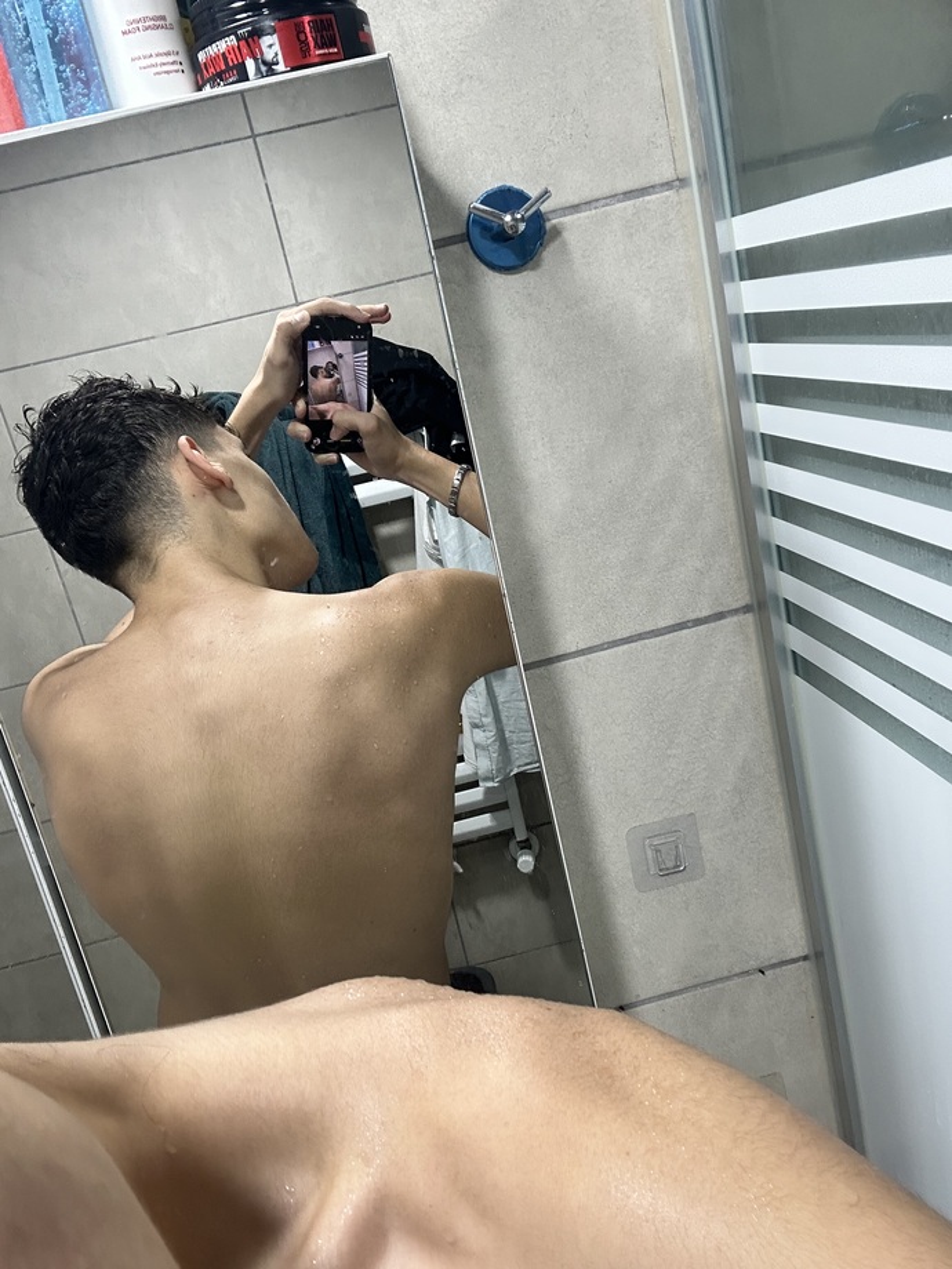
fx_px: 1100
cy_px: 634
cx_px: 476
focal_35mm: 30
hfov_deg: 46.8
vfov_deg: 60.0
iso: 80
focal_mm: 2.69
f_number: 1.9
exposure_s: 1/50
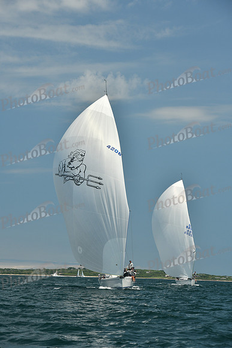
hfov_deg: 11.8
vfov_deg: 17.6
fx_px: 1121
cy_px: 174
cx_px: 116
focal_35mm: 116
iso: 320
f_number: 7.1
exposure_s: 1/640
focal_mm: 116
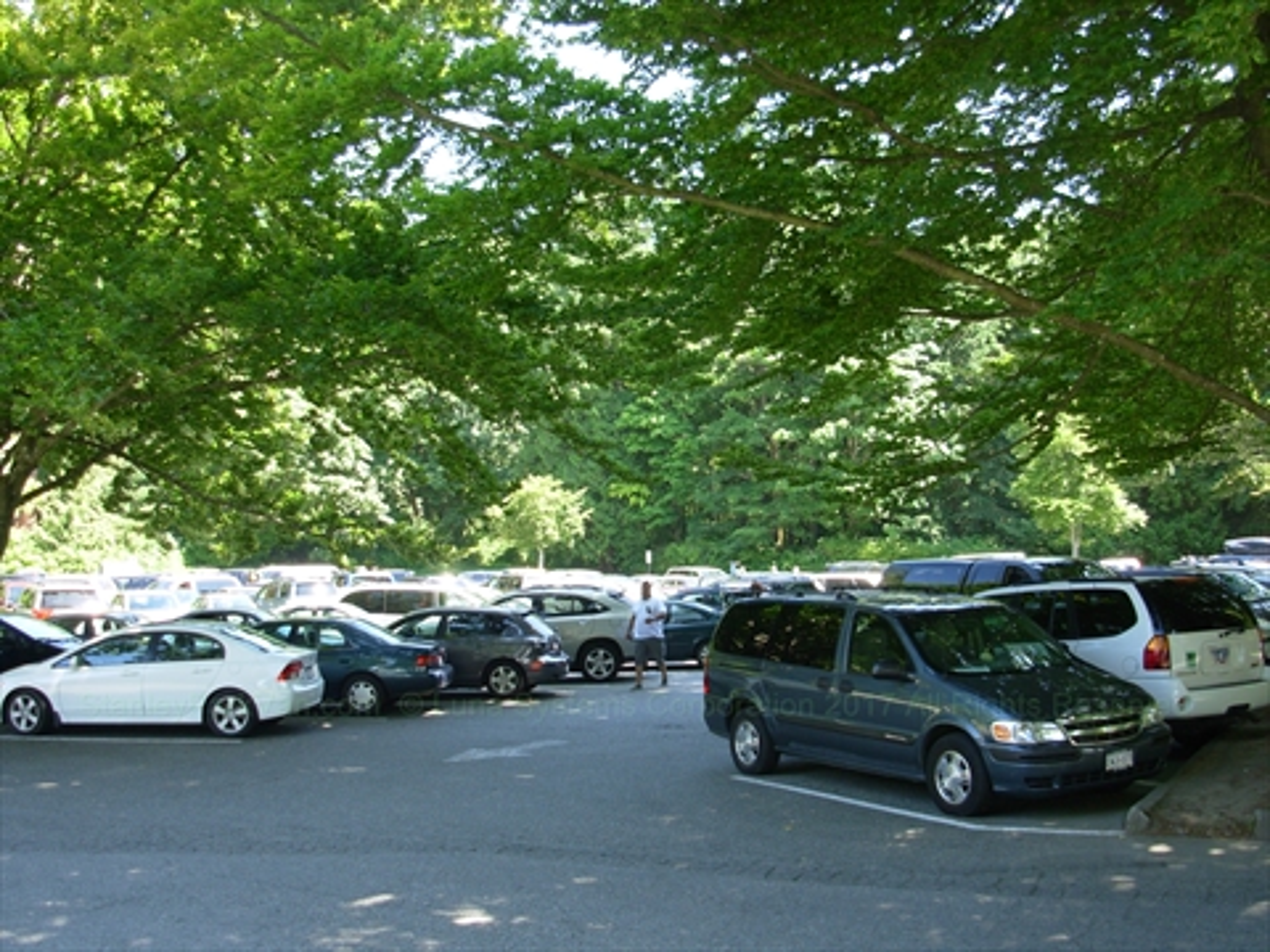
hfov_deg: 49.0
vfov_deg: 37.7
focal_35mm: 38
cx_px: 635
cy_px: 476
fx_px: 1394
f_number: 2.9
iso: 50
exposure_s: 1/71.8
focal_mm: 6.3
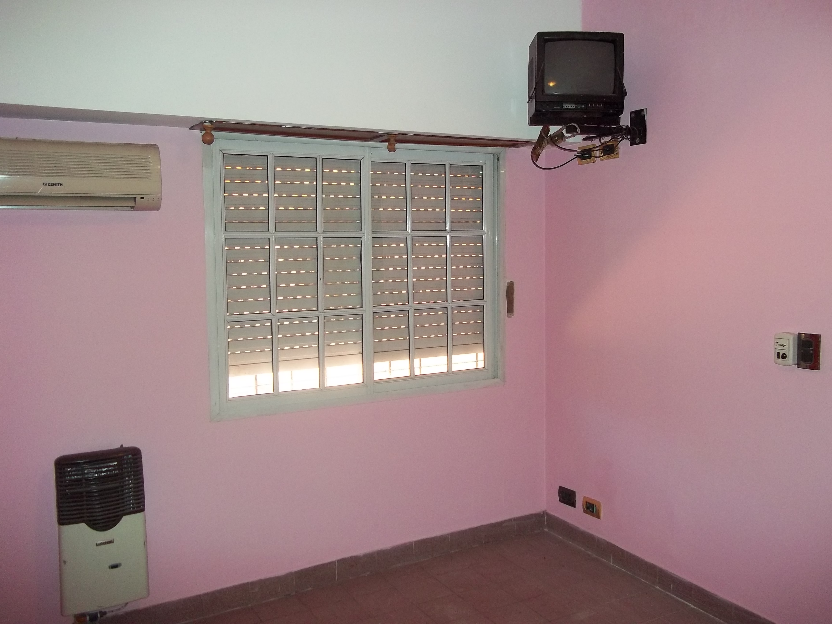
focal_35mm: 32
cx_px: 416
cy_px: 312
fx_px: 769
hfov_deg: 56.8
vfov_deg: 44.2
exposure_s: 1/30
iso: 160
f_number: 2.9
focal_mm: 5.7
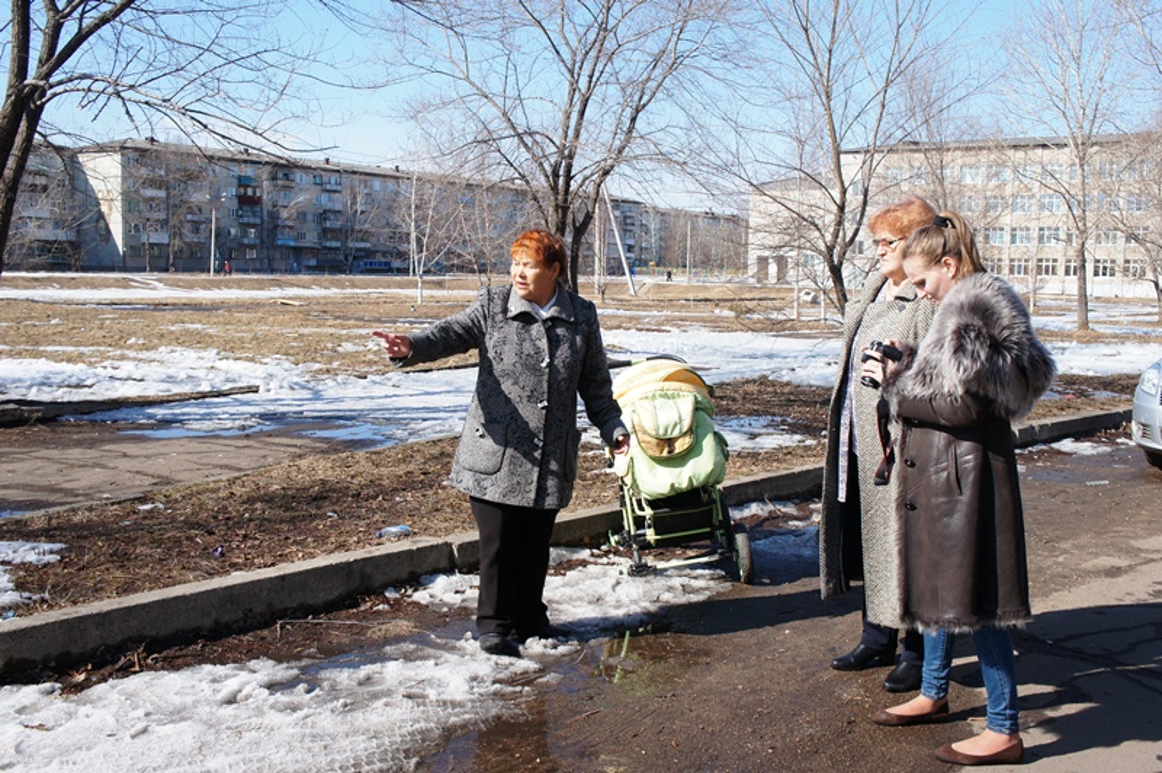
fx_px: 1161
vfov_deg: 36.8
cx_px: 581
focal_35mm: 36
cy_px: 386
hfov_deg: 53.2
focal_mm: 24
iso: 200
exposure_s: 1/320
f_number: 8
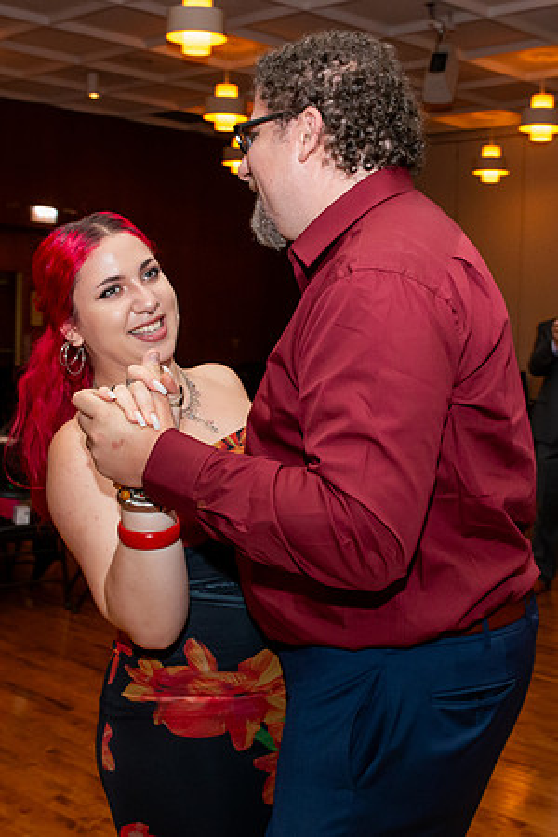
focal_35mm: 49
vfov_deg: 40.4
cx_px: 333
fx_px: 1135
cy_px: 369
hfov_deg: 27.6
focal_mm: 24
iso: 4000
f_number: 5.6
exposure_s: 1/60
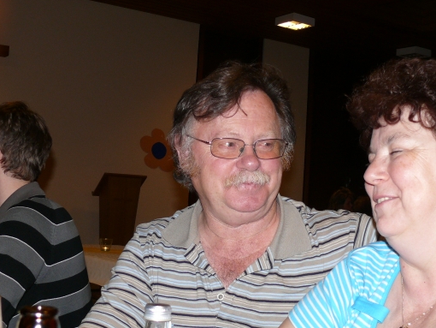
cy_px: 169
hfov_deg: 33.2
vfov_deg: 25.3
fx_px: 731
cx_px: 220
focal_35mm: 58
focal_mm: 7.7
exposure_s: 1/30
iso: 100
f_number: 2.8
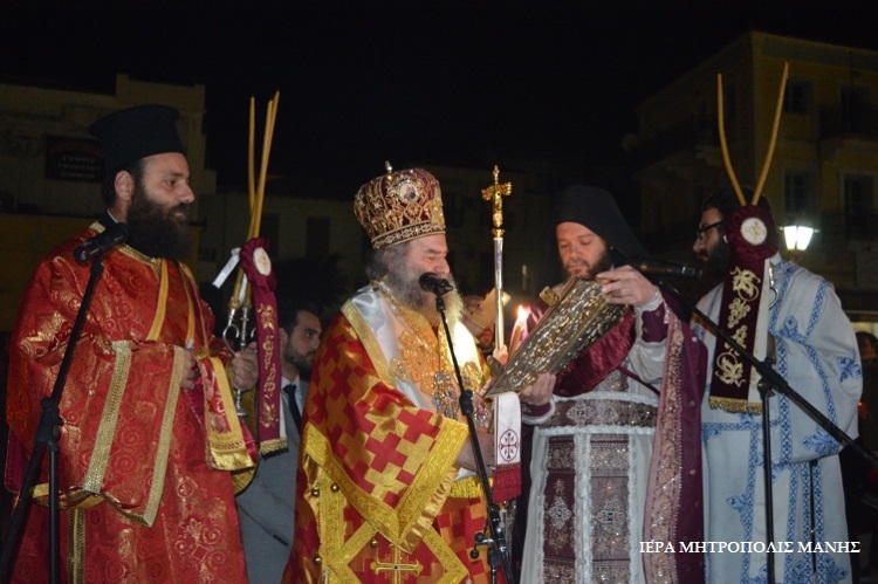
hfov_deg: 53.2
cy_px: 292
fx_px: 877
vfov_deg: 36.8
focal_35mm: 36
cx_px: 439
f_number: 4
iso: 2800
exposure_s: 1/60
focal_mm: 24
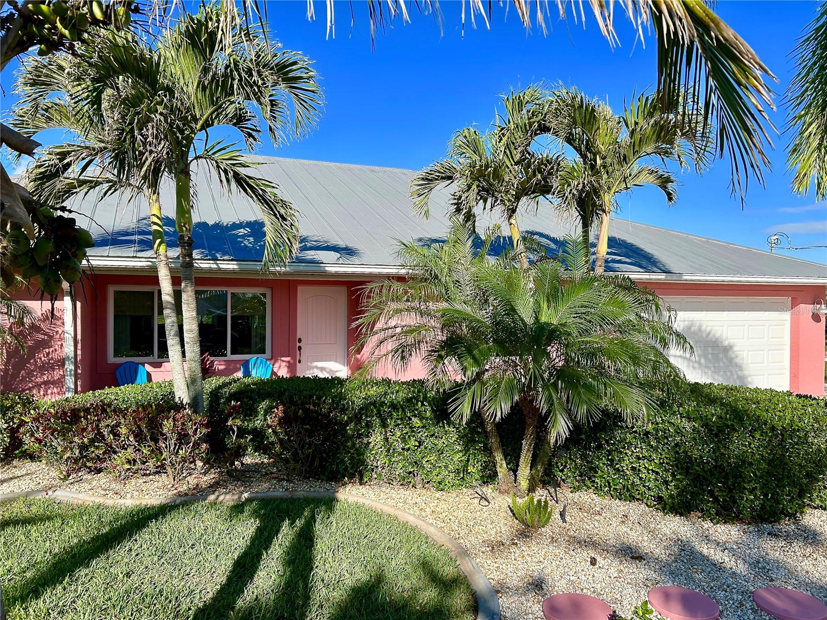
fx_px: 621
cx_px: 414
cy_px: 310
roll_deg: -0.4
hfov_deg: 67.3
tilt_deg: -1.2
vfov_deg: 53.1
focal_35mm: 26
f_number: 1.5
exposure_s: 1/2994
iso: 50
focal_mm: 5.7
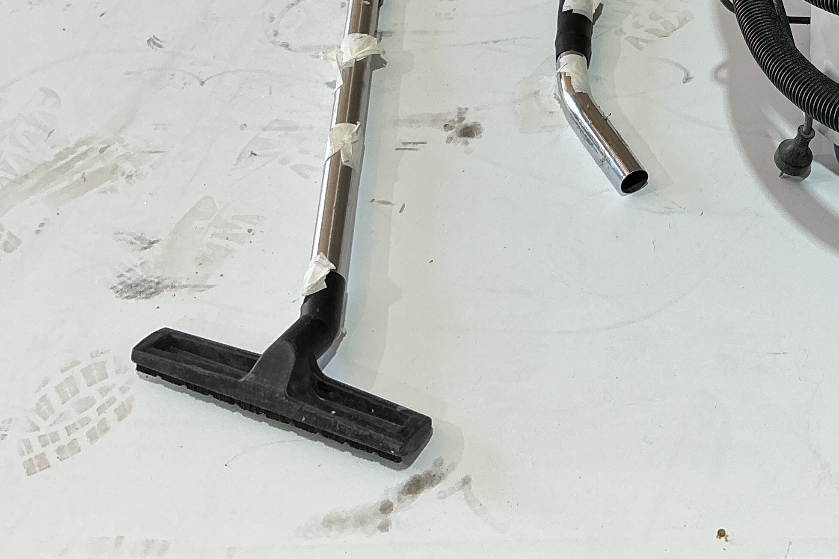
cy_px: -16
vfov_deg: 21.1
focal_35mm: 62
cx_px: 752
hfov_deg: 30.9
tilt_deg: -41.5
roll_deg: -0.5
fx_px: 1445
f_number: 1.8
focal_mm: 3
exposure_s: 1/112
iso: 16
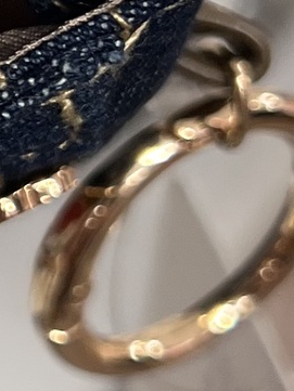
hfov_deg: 8.1
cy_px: 69
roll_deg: +1.1
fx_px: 1958
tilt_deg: -38.8
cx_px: -340
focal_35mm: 173
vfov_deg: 11.4
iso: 125
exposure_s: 1/115
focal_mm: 5.7
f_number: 1.5
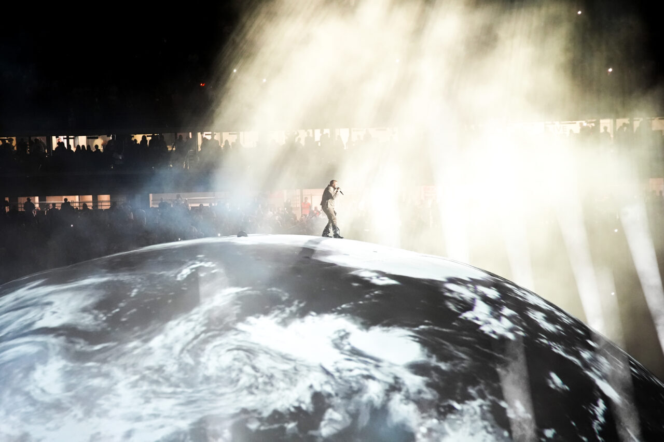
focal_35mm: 200
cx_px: 332
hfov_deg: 10.3
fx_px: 3688
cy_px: 221
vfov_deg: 6.9
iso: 5000
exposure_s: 1/125
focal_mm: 200
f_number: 2.8
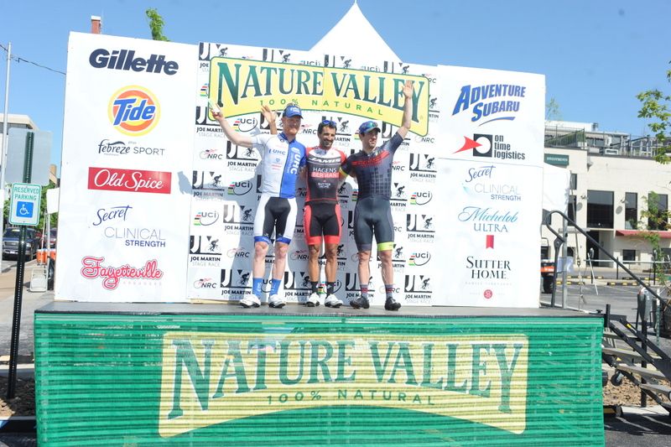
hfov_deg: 44.5
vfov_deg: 30.5
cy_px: 224
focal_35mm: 44
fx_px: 820
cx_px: 336
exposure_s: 1/800
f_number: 8
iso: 200
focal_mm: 44
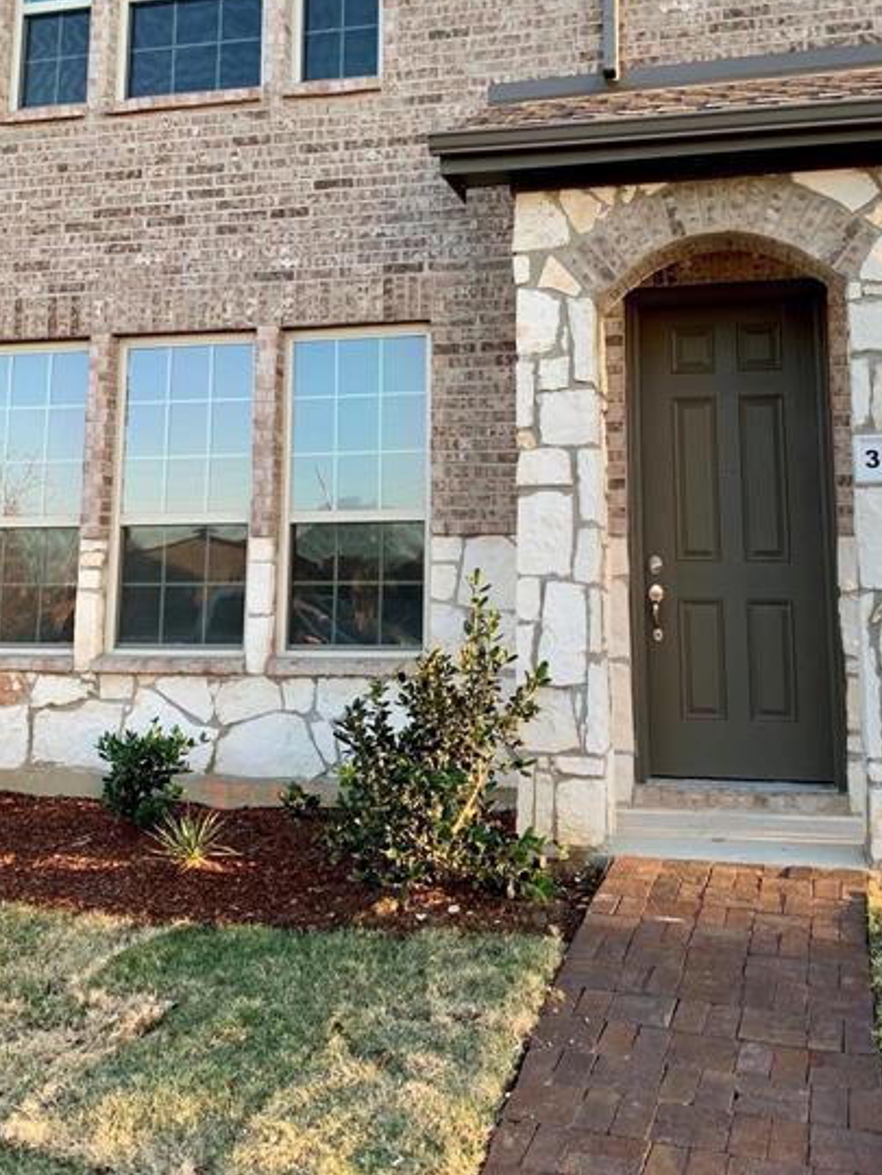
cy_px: 392
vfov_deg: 49.3
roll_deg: -0.7
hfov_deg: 38.7
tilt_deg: +9.8
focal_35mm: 37
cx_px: 468
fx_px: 1257
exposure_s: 1/122
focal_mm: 4.25
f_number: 1.8
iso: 32
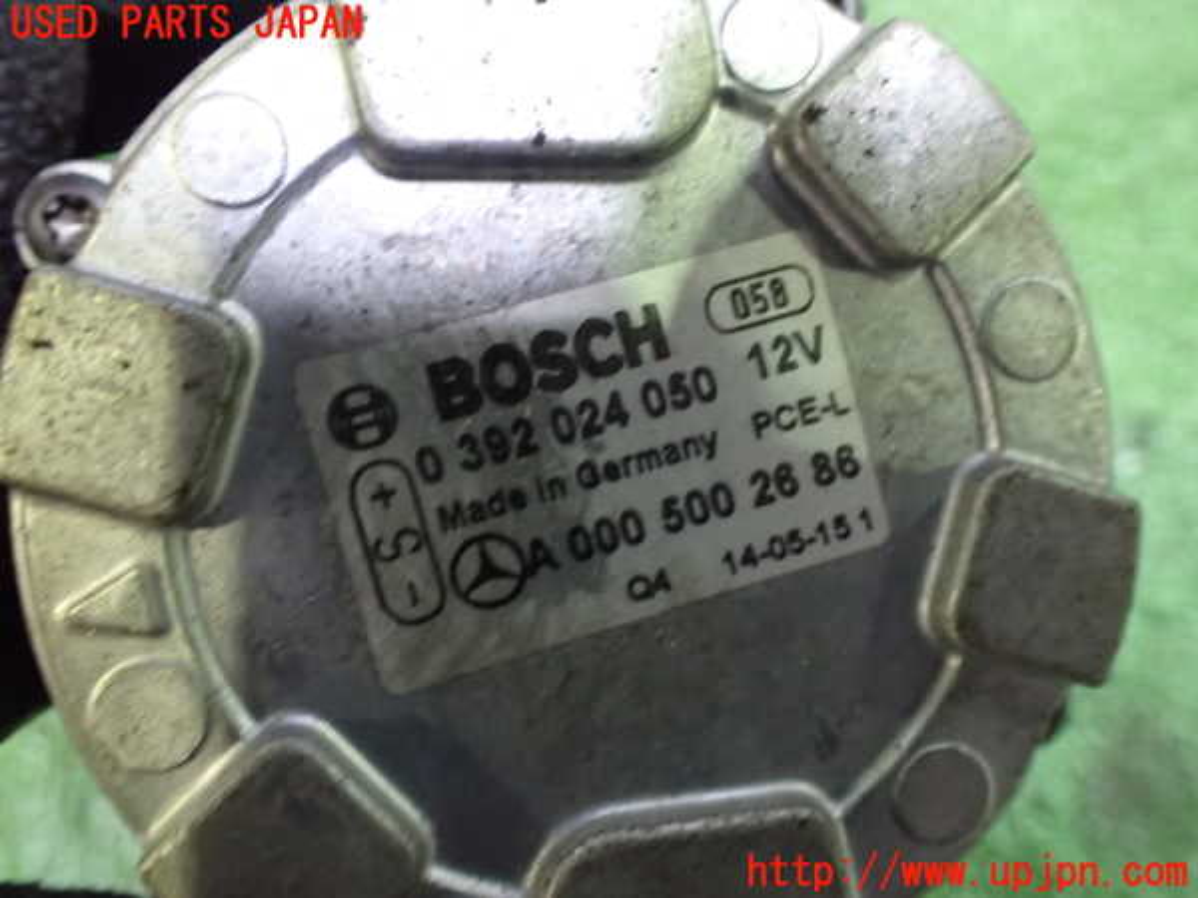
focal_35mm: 30
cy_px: 449
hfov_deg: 60.0
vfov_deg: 46.8
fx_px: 1038
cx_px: 599
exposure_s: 1/30
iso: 1250
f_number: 2.3
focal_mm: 5.4
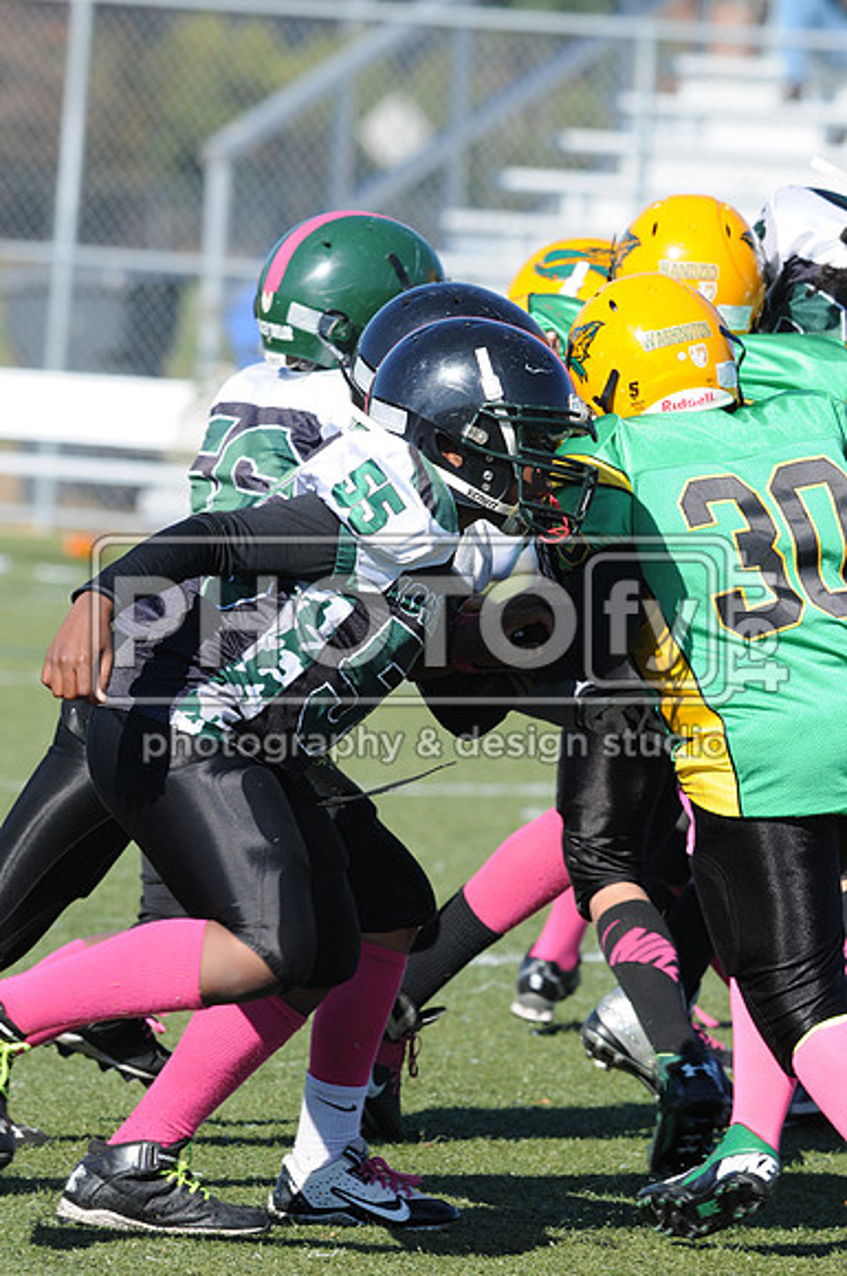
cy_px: 638
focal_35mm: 450
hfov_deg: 3.0
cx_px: 424
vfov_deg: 4.6
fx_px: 15928
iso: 200
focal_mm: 300
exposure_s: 1/500
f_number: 7.1
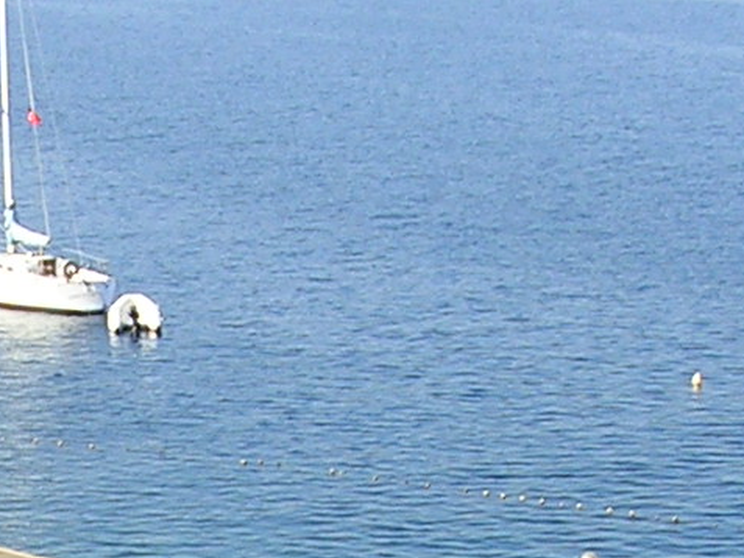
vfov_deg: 9.0
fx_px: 3504
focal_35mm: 163
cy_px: 748
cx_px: -56
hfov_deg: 11.9
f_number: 5.6
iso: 50
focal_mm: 5.8
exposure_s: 1/139
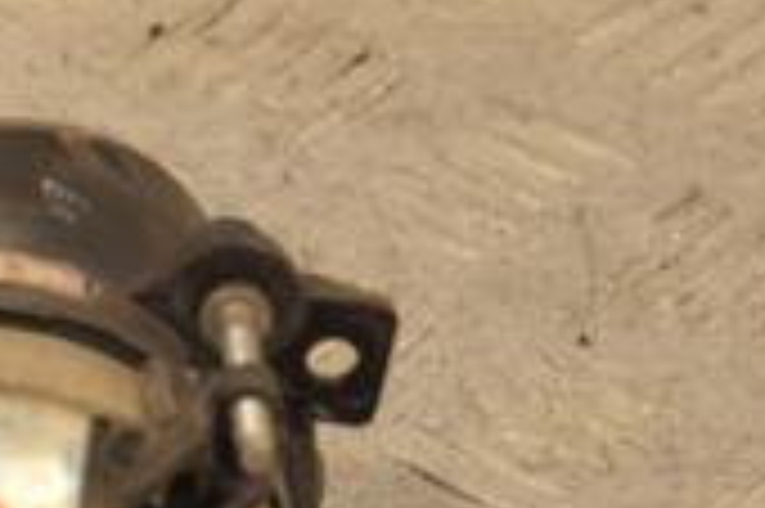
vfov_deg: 3.5
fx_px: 8423
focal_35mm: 397
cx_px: -274
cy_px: 521
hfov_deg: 5.2
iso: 800
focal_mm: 75
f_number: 5.3
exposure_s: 1/125
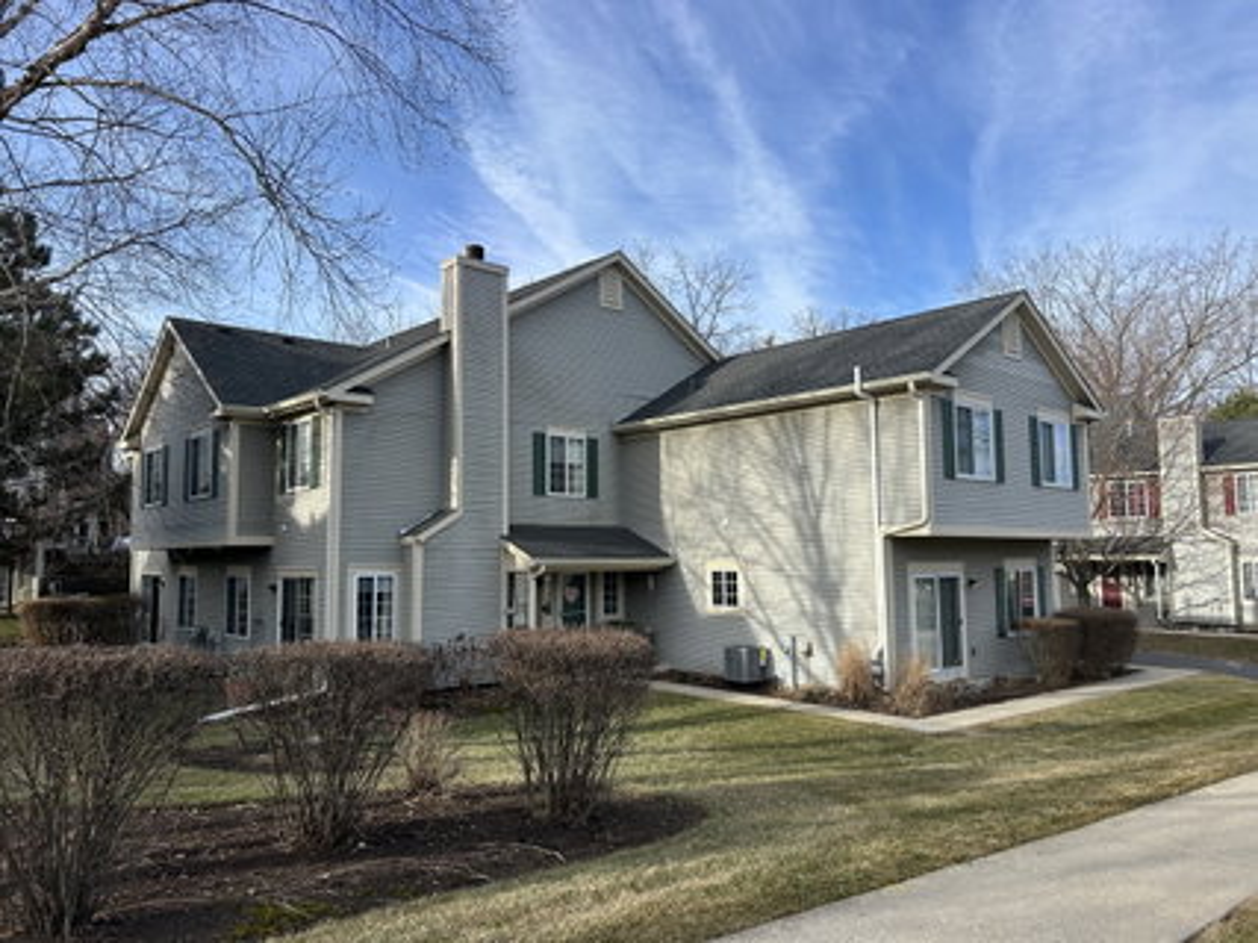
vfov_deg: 53.0
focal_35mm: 26
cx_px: 629
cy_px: 472
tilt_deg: +5.5
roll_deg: +0.4
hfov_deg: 67.3
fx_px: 945
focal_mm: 5.7
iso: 50
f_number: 1.5
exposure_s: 1/2571
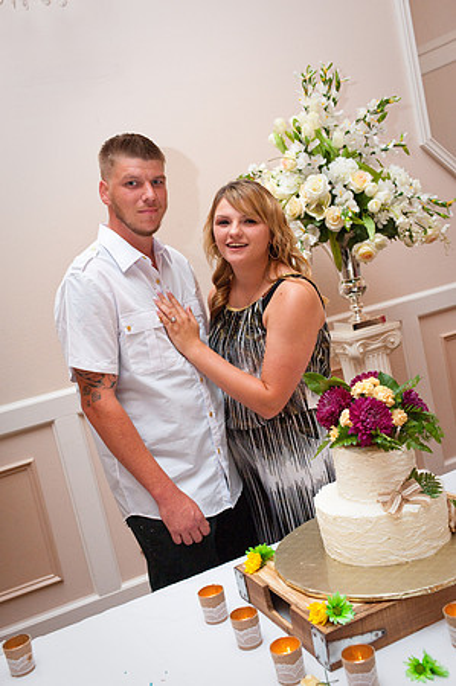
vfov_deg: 48.5
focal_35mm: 40
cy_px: 343
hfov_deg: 33.3
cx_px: 228
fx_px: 762
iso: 3200
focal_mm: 40
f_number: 5.6
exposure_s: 1/160
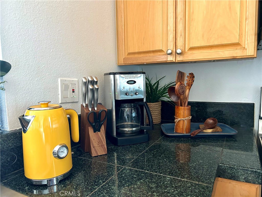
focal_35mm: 26
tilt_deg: -5.4
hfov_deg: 67.3
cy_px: 98
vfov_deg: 53.1
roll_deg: +1.8
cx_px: 131
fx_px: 197
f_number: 1.5
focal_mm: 5.7
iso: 500
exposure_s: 1/51
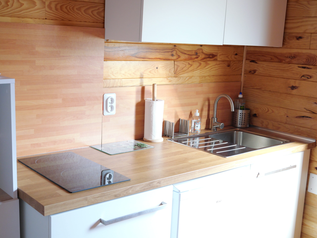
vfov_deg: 31.5
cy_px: 119
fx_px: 421
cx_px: 158
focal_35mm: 46
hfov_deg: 41.2
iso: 1000
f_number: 3.4
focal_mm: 23
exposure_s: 1/60
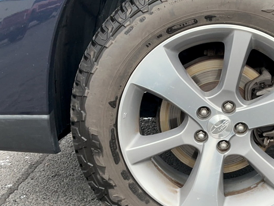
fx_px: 372
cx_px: 197
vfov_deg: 30.8
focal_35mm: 47
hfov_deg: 39.6
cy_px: 122
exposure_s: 1/234
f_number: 1.8
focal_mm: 3
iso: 20
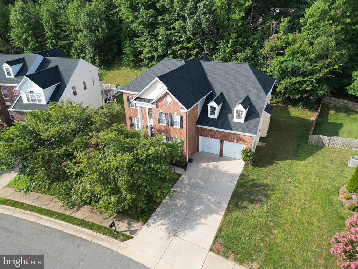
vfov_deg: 56.8
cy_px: 134
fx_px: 248
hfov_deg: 71.6
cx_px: 179
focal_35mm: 24
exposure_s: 1/1250
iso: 130
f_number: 1.7
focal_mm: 6.72
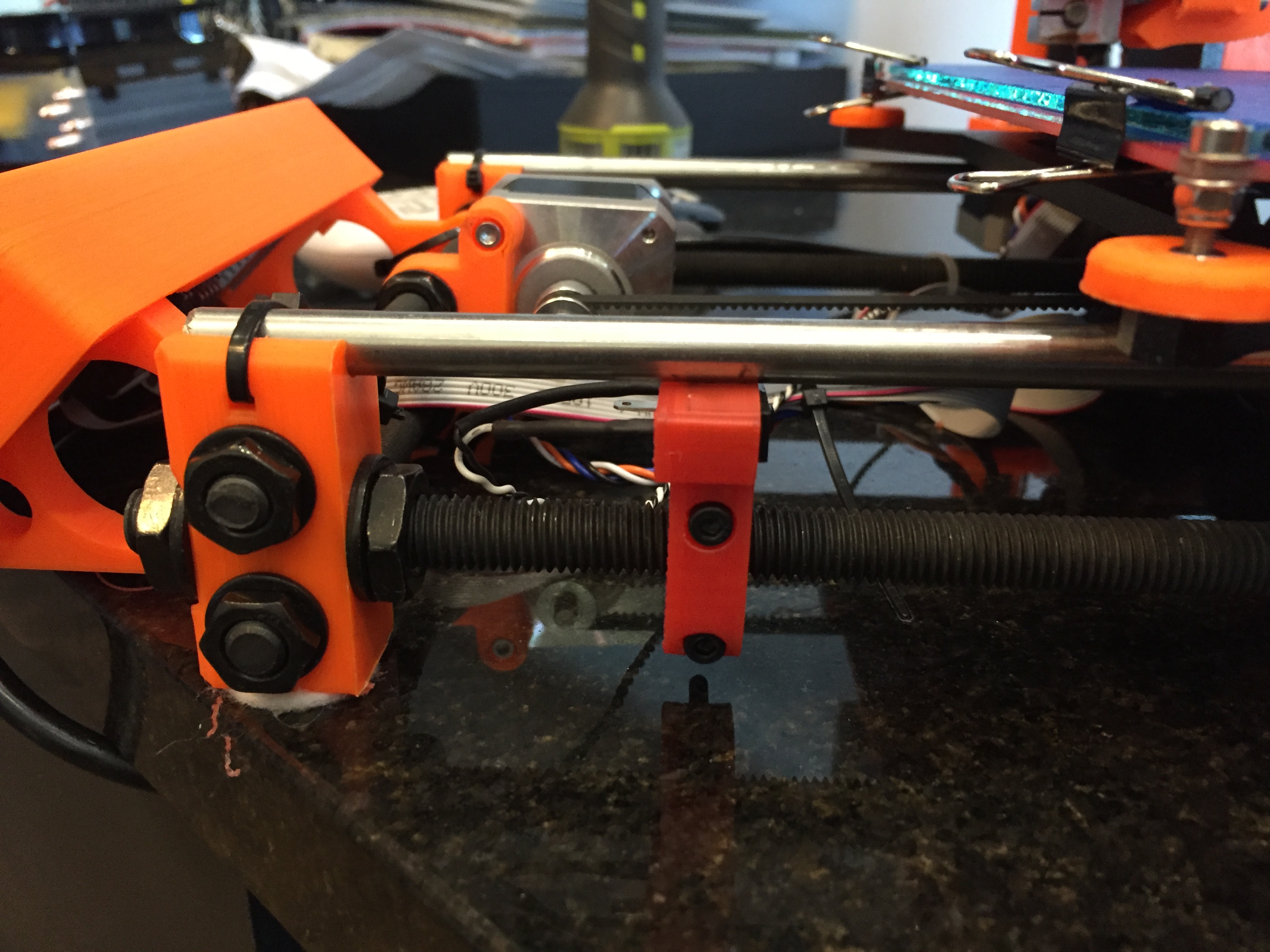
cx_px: 635
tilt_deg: -21.5
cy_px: 476
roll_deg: -1.0
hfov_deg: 61.7
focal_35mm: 29
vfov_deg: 48.2
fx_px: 1064
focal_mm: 4.15
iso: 200
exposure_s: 1/30
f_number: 2.2
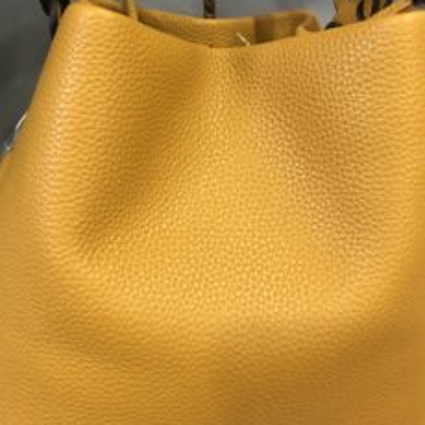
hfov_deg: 39.2
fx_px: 597
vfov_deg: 38.4
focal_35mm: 43
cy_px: 120
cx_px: 218
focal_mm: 3.99
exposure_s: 1/17
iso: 64
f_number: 1.8
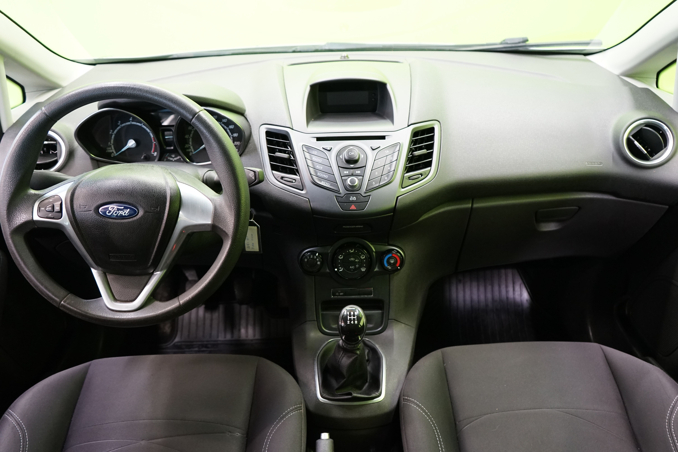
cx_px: 339
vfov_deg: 43.6
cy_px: 226
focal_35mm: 30
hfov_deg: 61.9
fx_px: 565
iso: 2000
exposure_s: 1/20
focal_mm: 30
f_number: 4
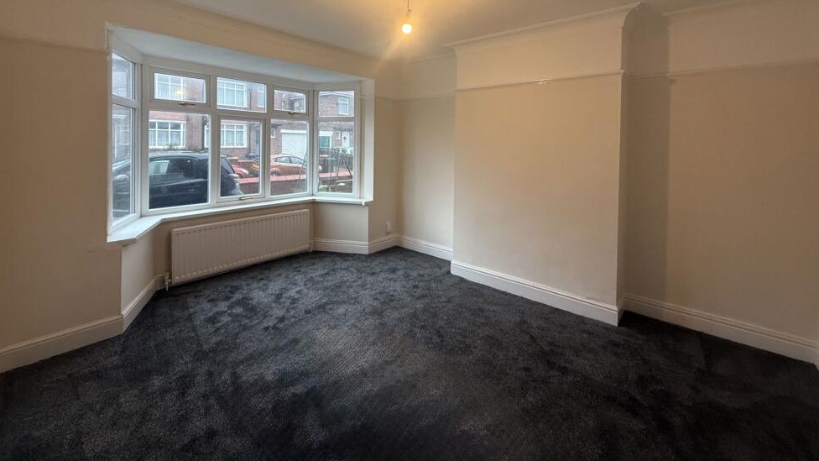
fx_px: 347
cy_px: 148
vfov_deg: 65.0
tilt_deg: -0.4
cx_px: 399
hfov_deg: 99.4
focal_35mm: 16
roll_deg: -0.8
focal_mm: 2.22
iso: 250
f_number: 2.2
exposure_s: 1/100
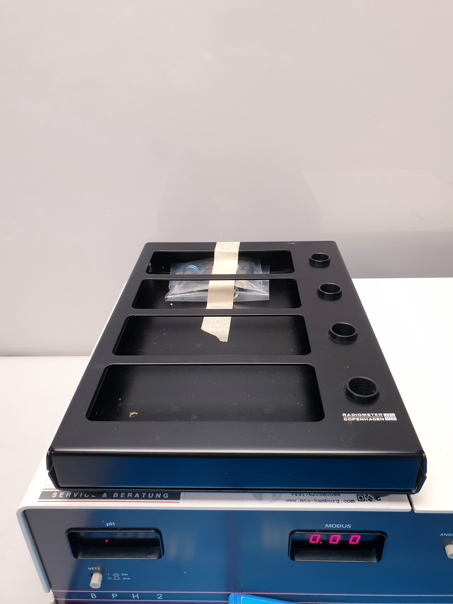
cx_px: 226
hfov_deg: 53.1
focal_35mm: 26
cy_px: 302
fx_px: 454
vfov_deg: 67.3
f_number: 2.4
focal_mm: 4.3
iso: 64
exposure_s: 1/50
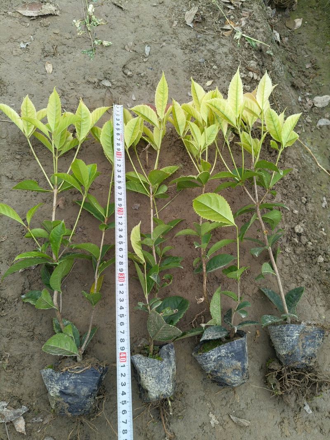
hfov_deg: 53.1
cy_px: 220
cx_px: 165
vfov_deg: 67.3
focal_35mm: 26
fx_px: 331
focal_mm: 4.84
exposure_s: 1/687
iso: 80
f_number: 1.8
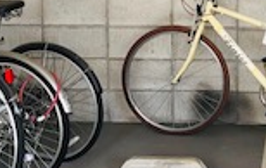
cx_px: 250
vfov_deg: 10.7
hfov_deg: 16.7
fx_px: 894
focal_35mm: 123
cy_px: 28
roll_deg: +0.2
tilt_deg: -8.9
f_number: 1.8
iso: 32
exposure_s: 1/33
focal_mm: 3.99
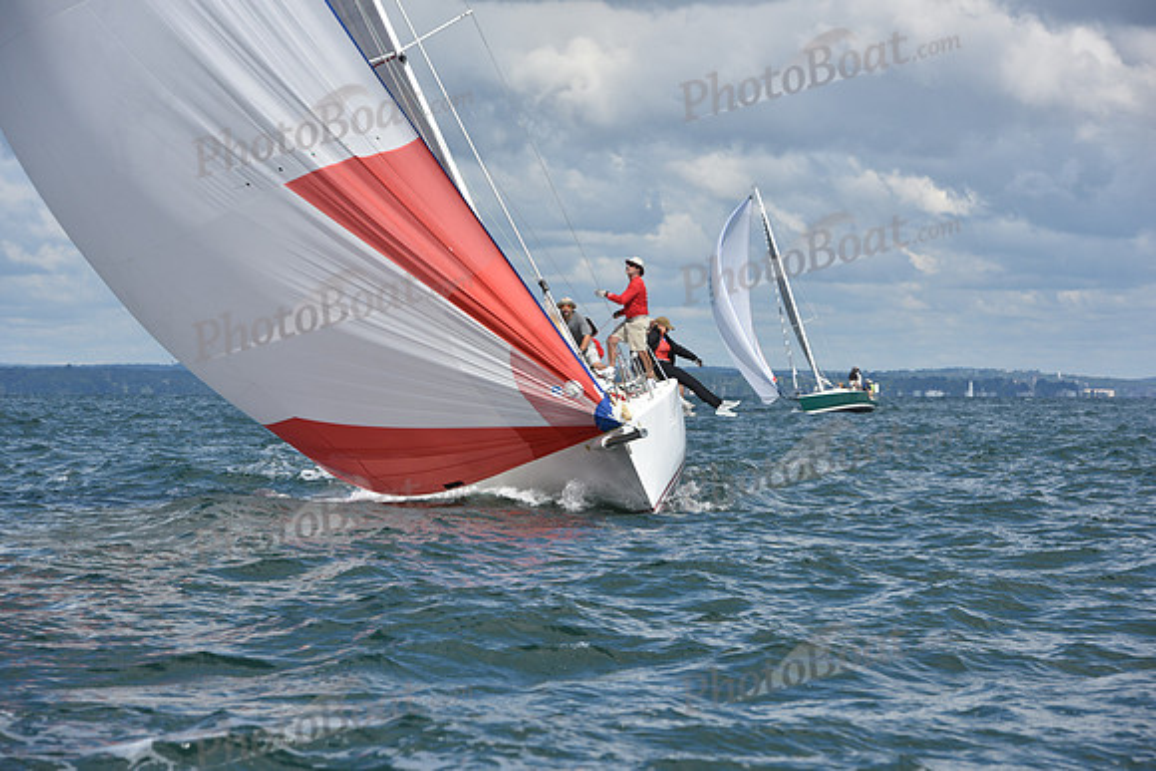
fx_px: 5139
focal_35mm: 160
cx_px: 578
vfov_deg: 8.6
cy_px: 386
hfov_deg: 12.8
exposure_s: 1/1250
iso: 250
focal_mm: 160
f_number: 8
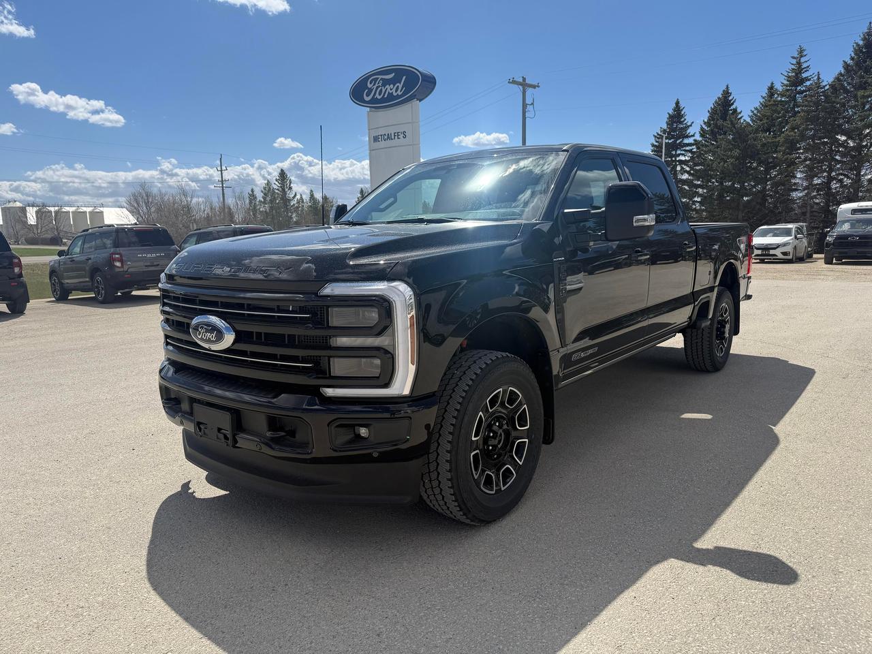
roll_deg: +0.8
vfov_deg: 56.8
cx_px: 436
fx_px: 605
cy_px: 327
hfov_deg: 71.6
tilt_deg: -9.2
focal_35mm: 24
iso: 80
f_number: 1.78
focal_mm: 6.76
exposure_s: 1/6173
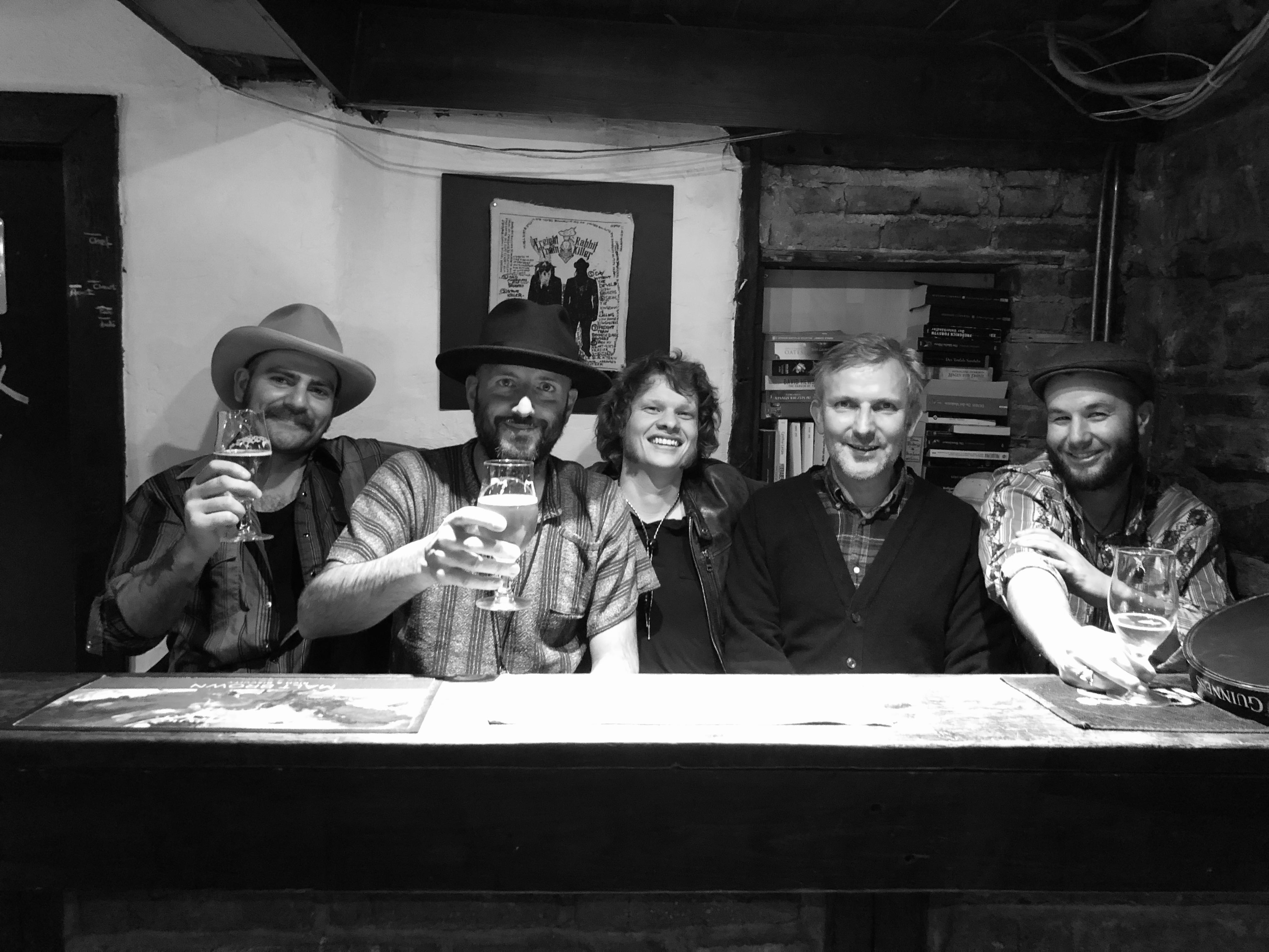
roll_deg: -0.9
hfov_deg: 63.4
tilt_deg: -5.9
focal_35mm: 28
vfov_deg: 49.7
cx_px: 634
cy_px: 476
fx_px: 1026
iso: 100
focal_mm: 4
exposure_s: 1/4
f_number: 1.8
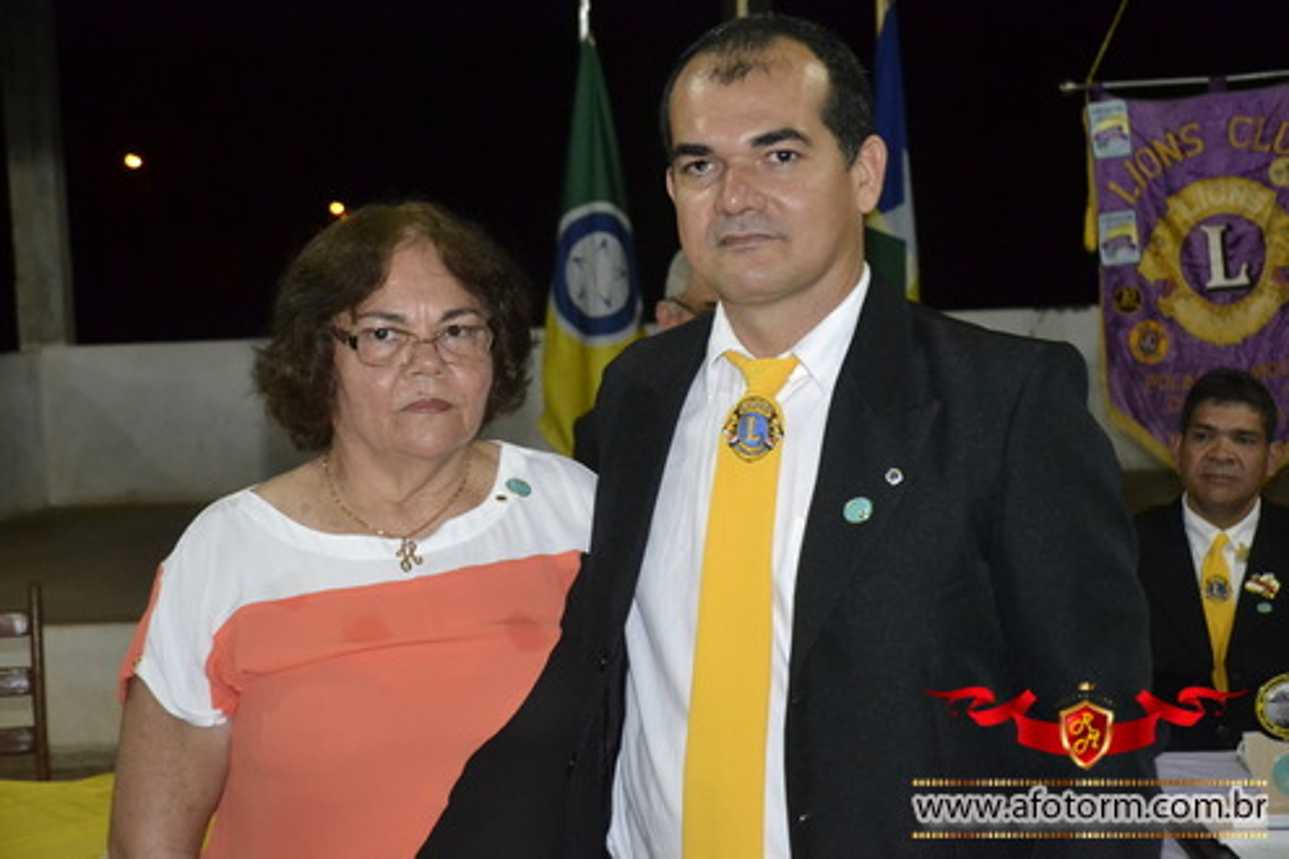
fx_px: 1880
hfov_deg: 37.9
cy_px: 430
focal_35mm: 52
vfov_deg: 25.8
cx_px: 644
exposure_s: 1/60
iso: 3200
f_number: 4.2
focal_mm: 35
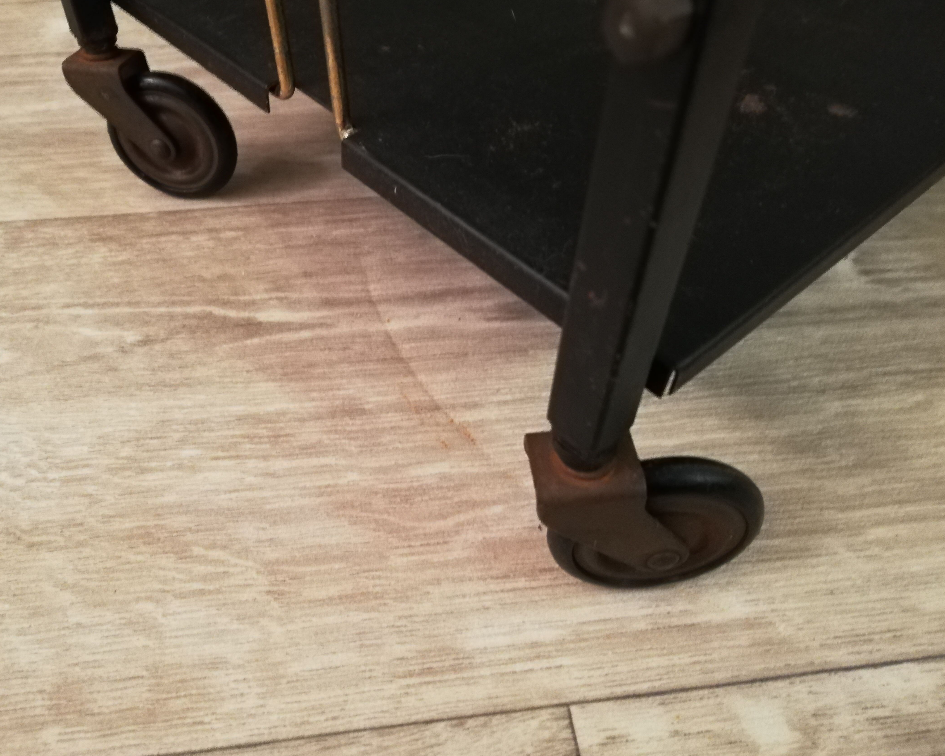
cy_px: 382
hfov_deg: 62.2
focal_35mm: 28
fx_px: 783
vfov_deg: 51.5
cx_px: 447
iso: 640
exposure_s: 1/16.7
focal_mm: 3.81
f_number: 2.2
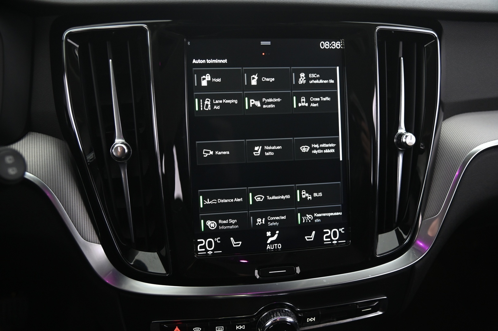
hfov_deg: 58.8
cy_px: 166
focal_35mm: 32
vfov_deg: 41.1
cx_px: 249
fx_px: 442
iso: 2000
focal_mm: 32
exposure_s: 1/15
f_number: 4
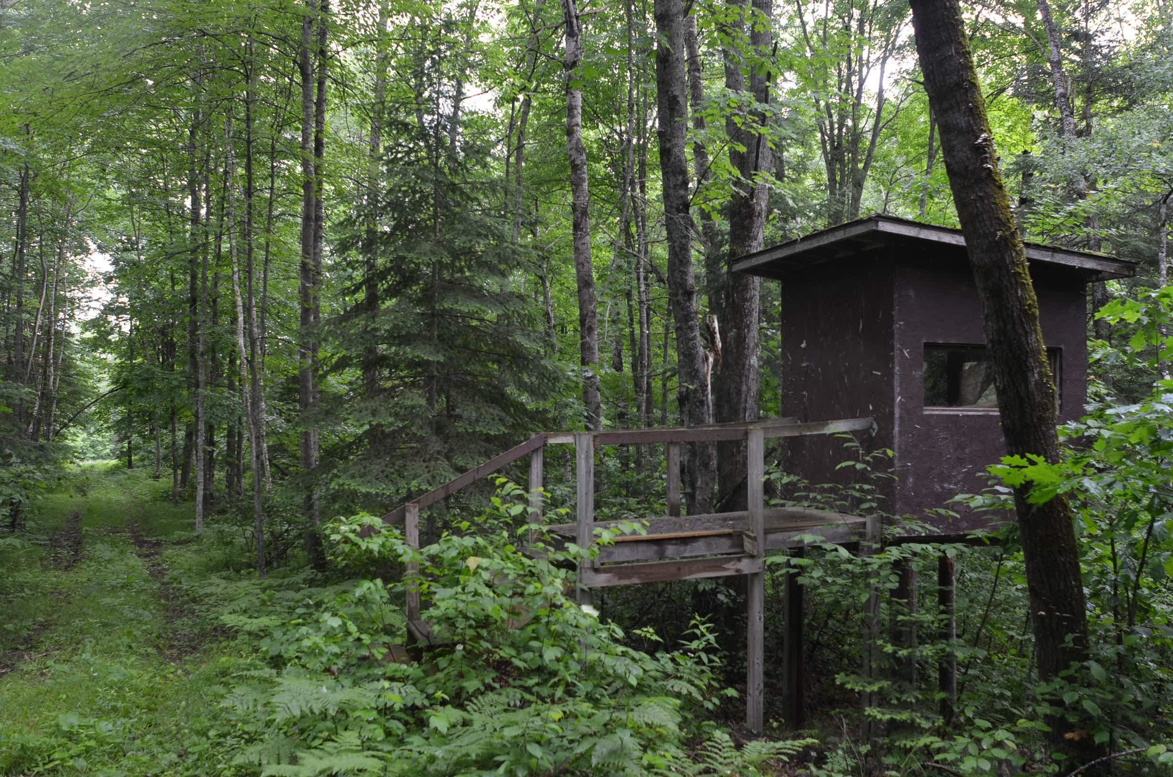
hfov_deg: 62.0
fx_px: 975
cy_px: 388
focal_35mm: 30
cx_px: 586
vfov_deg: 43.4
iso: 400
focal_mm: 20
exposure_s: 1/80
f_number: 4.5
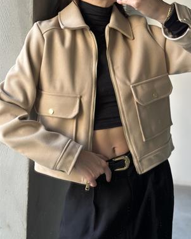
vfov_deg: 35.4
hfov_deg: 28.6
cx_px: 101
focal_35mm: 53
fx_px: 375
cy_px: 112
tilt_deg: -34.3
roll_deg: -3.5
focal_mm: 6.86
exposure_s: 1/60
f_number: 1.78
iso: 320
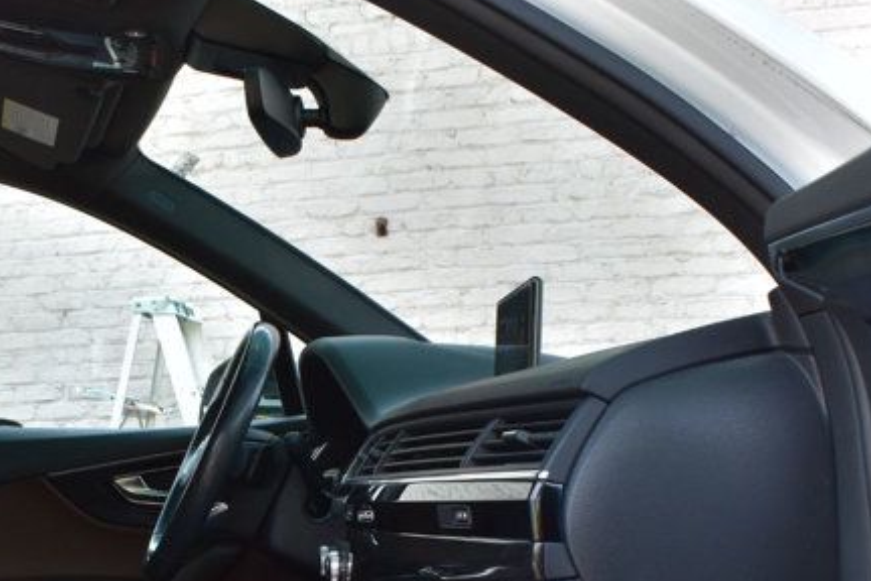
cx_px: 268
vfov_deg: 20.2
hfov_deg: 31.1
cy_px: 656
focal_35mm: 64
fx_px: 1548
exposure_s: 1/100
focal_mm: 18
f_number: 9
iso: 400
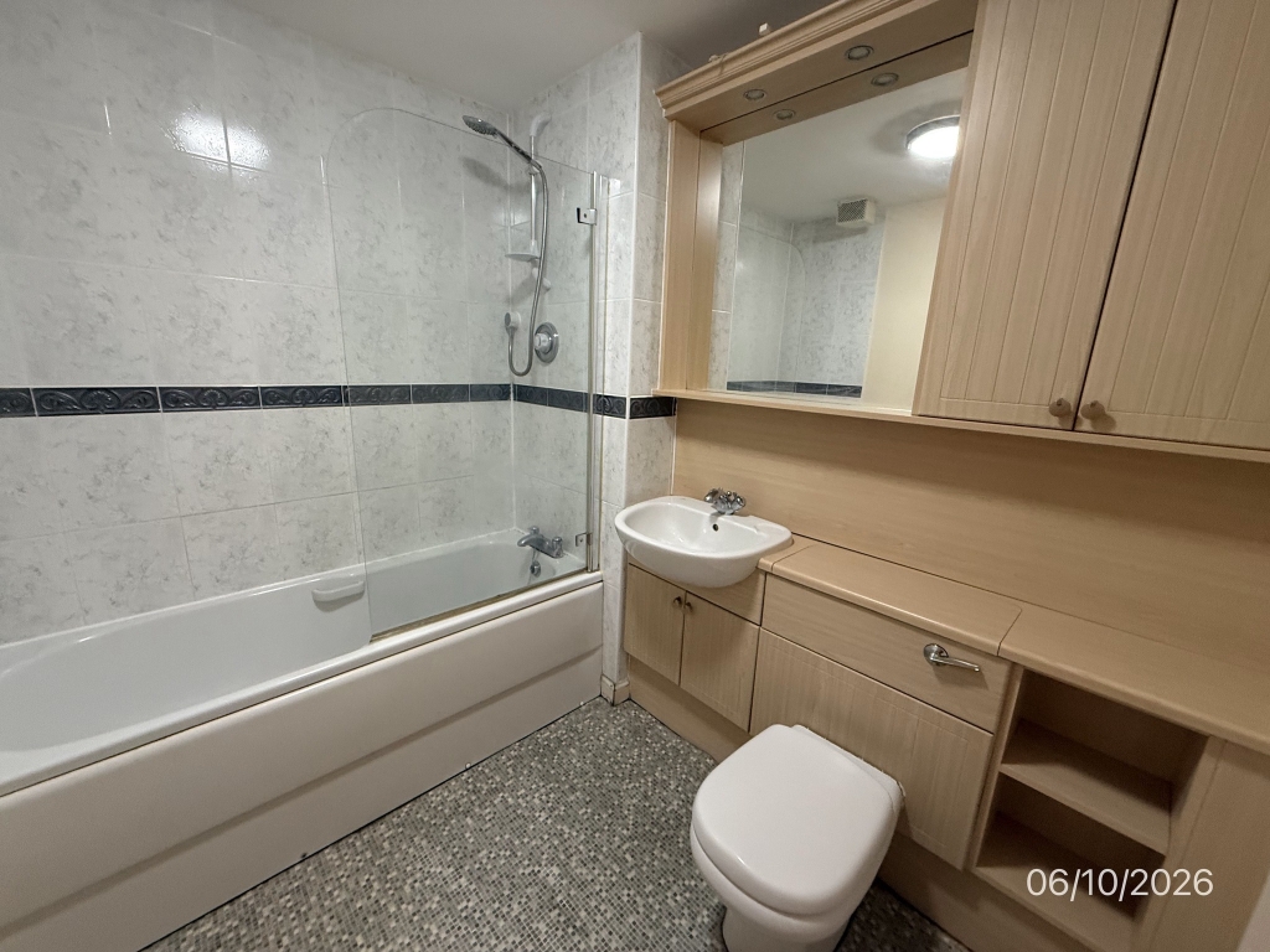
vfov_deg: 85.7
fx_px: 514
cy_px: 476
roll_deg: -2.2
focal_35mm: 14
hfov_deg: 102.1
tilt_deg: -12.8
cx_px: 635
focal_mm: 2.22
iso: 320
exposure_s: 1/50
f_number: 2.2
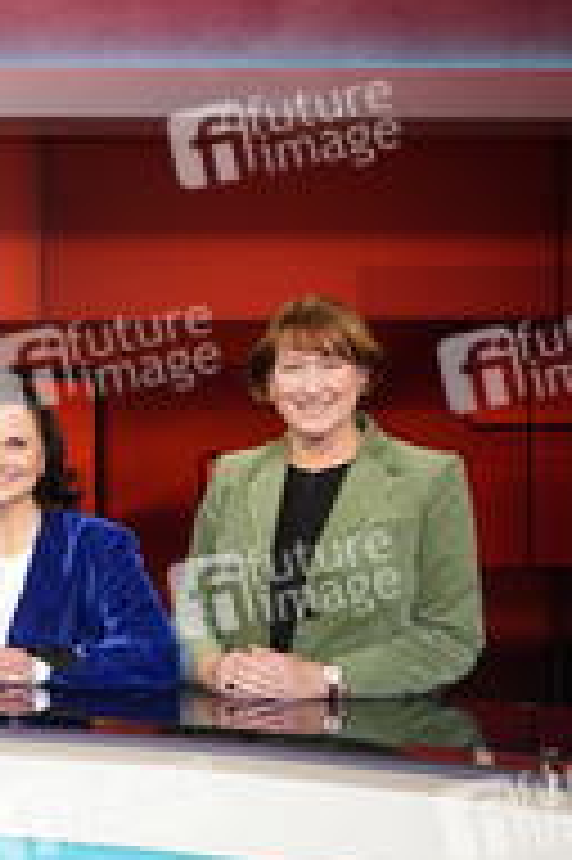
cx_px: -286
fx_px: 1576
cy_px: 473
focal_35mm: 66
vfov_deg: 30.5
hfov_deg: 18.3
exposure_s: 1/125
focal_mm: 28
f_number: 4.5
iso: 1600
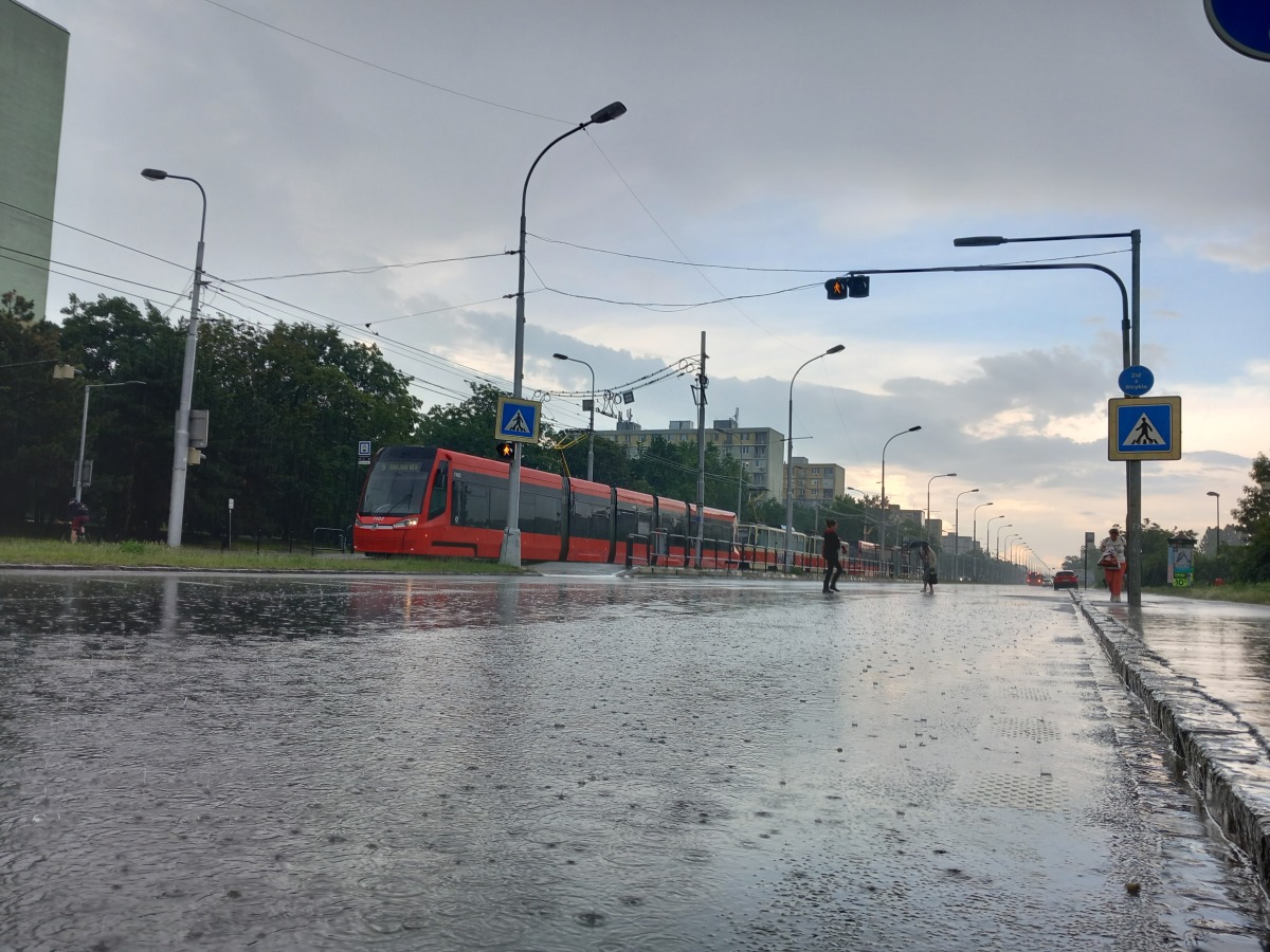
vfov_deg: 51.4
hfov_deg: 65.3
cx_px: 635
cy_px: 476
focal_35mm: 27
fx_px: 991
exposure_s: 1/100
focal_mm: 4
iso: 32
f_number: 1.8
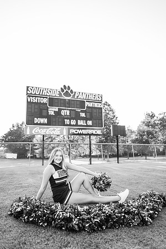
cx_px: 83
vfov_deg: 73.7
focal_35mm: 24
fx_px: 166
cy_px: 124
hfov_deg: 53.1
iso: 125
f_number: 2
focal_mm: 24
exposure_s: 1/500
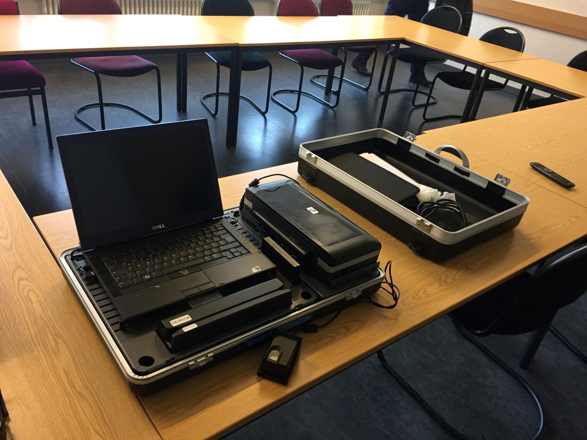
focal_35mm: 29
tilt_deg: -32.4
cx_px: 294
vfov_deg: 48.2
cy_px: 220
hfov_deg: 61.7
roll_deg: -9.0
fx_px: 492
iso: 200
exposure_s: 1/33
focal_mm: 4.15
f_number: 2.2
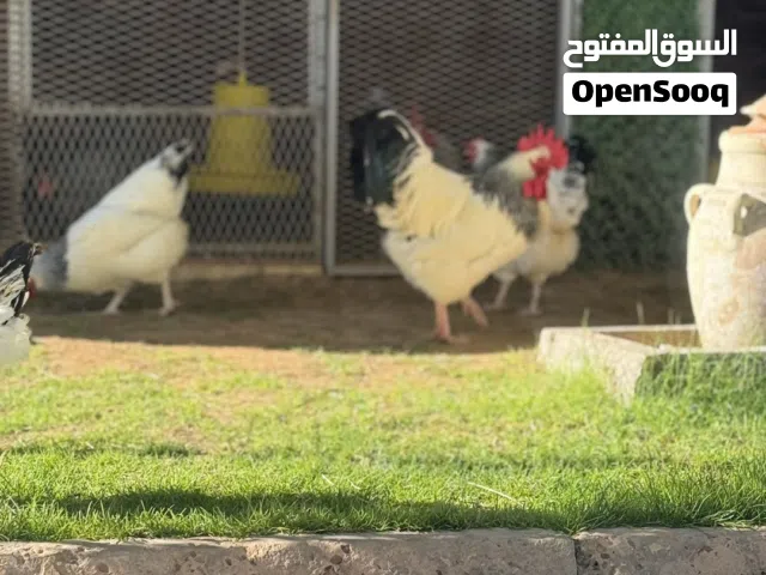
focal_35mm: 48
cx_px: 383
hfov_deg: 39.7
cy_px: 288
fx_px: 1062
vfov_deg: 30.3
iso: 100
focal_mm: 6.76
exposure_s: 1/962
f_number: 1.78
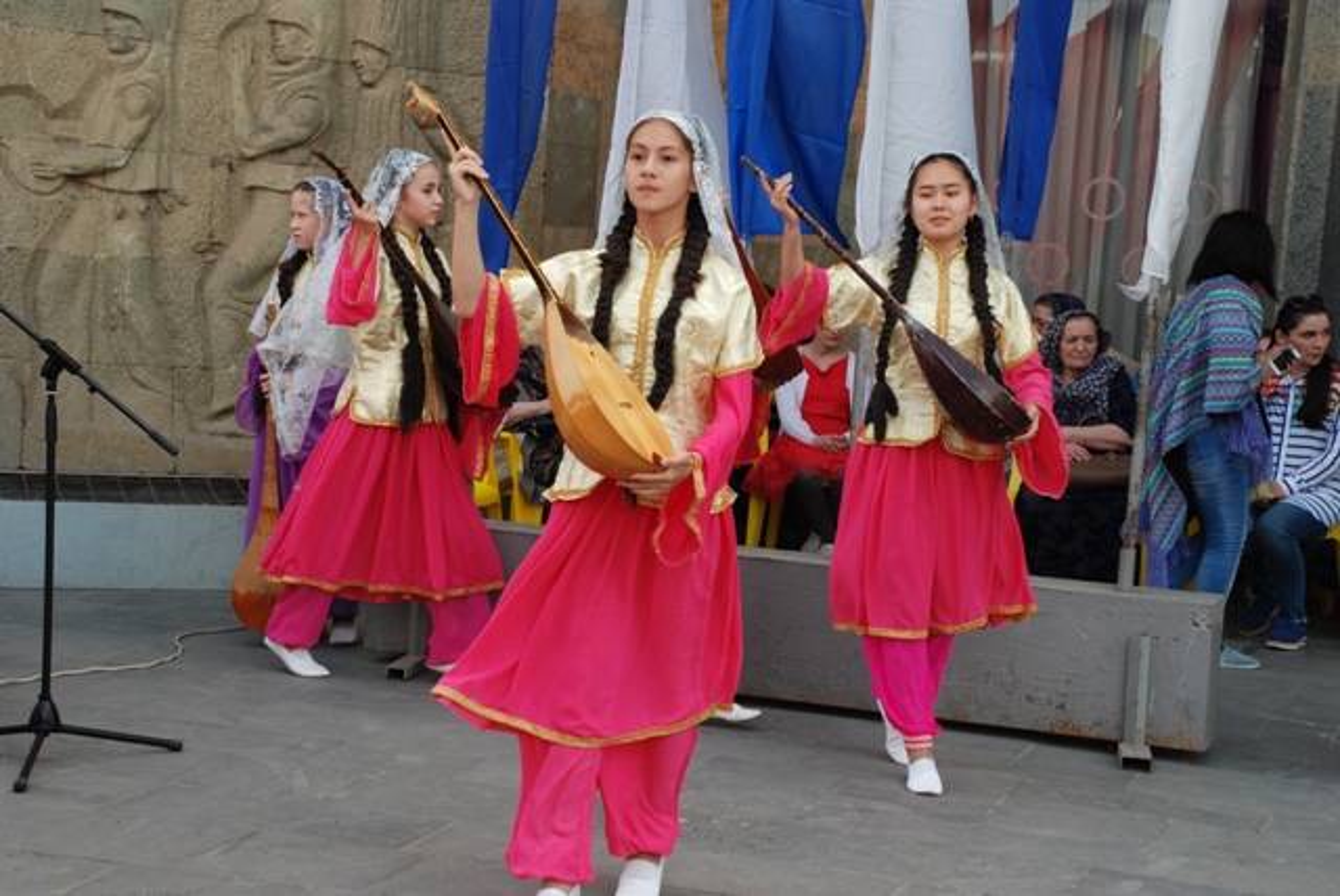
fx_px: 2906
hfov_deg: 26.0
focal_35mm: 78
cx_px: 670
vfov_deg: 17.5
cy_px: 448
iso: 400
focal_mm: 52
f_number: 8
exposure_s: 1/250
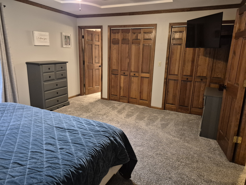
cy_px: 92
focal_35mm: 23
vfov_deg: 58.9
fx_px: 163
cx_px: 123
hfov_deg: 73.9
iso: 1250
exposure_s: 1/60
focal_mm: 5.4
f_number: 1.8
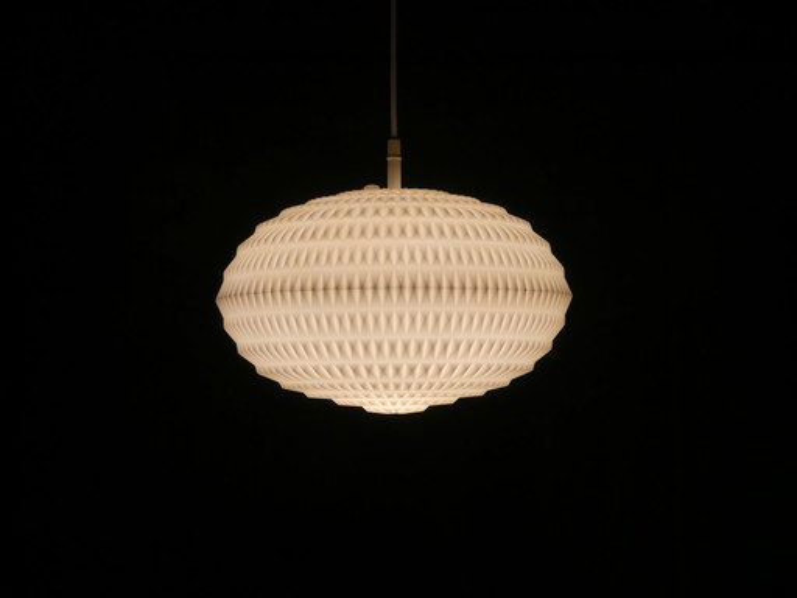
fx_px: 1612
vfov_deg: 21.0
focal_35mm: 70
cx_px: 398
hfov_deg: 27.8
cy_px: 299
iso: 160
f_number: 4
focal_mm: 12.5
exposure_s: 1/80
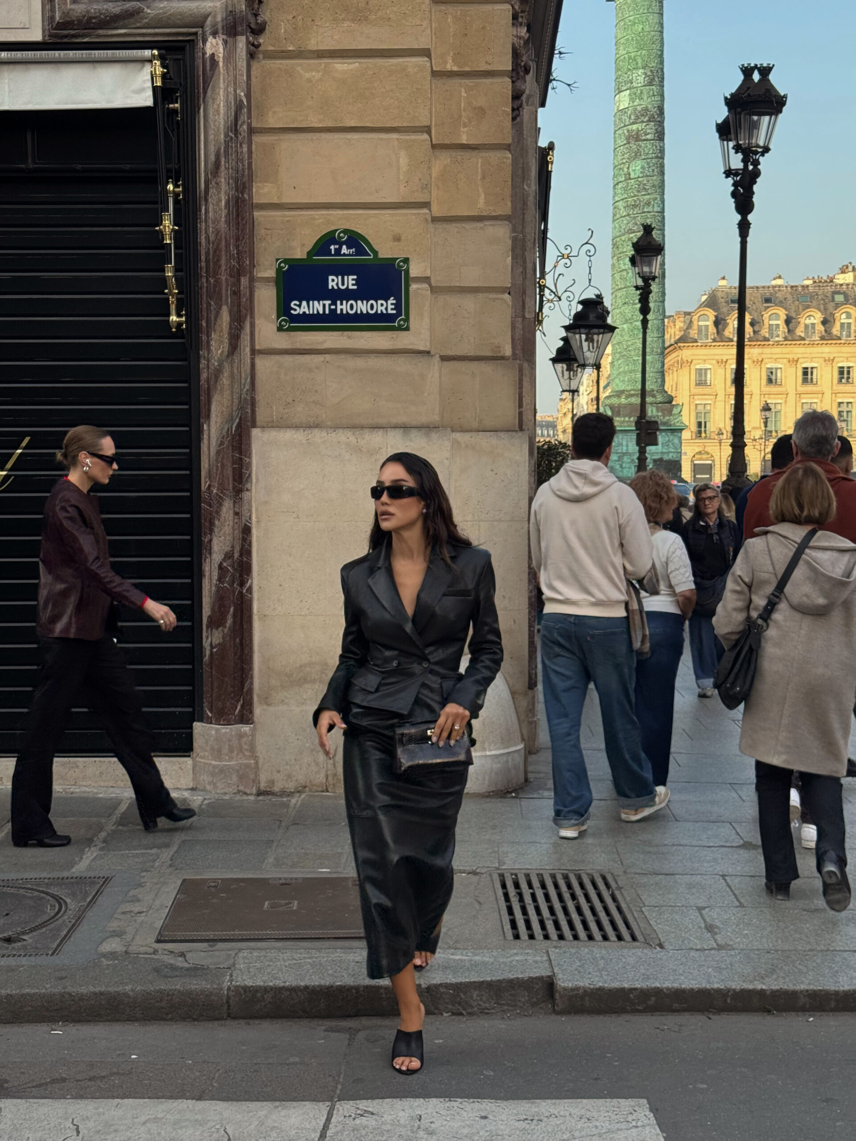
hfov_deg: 30.3
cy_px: 570
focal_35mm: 48
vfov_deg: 39.7
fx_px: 1583
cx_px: 428
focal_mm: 6.76
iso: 64
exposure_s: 1/854
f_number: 1.78
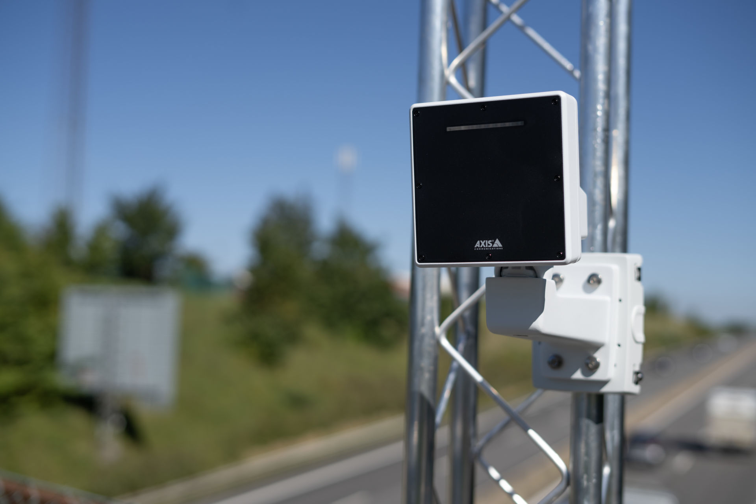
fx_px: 1050
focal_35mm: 50
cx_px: 378
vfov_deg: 27.0
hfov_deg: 39.6
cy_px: 252
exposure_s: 1/1600
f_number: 2.8
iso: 50
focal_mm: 50
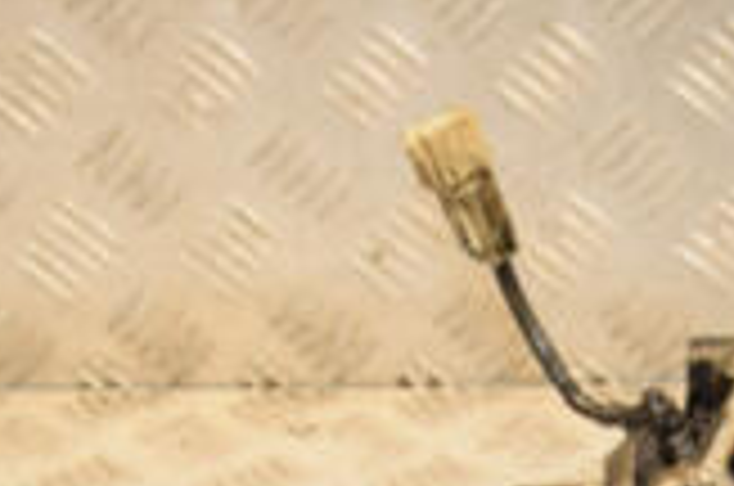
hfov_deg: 11.5
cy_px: 886
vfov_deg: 7.5
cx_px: 739
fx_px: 3602
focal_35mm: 177
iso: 800
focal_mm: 32
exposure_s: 1/200
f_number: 7.1
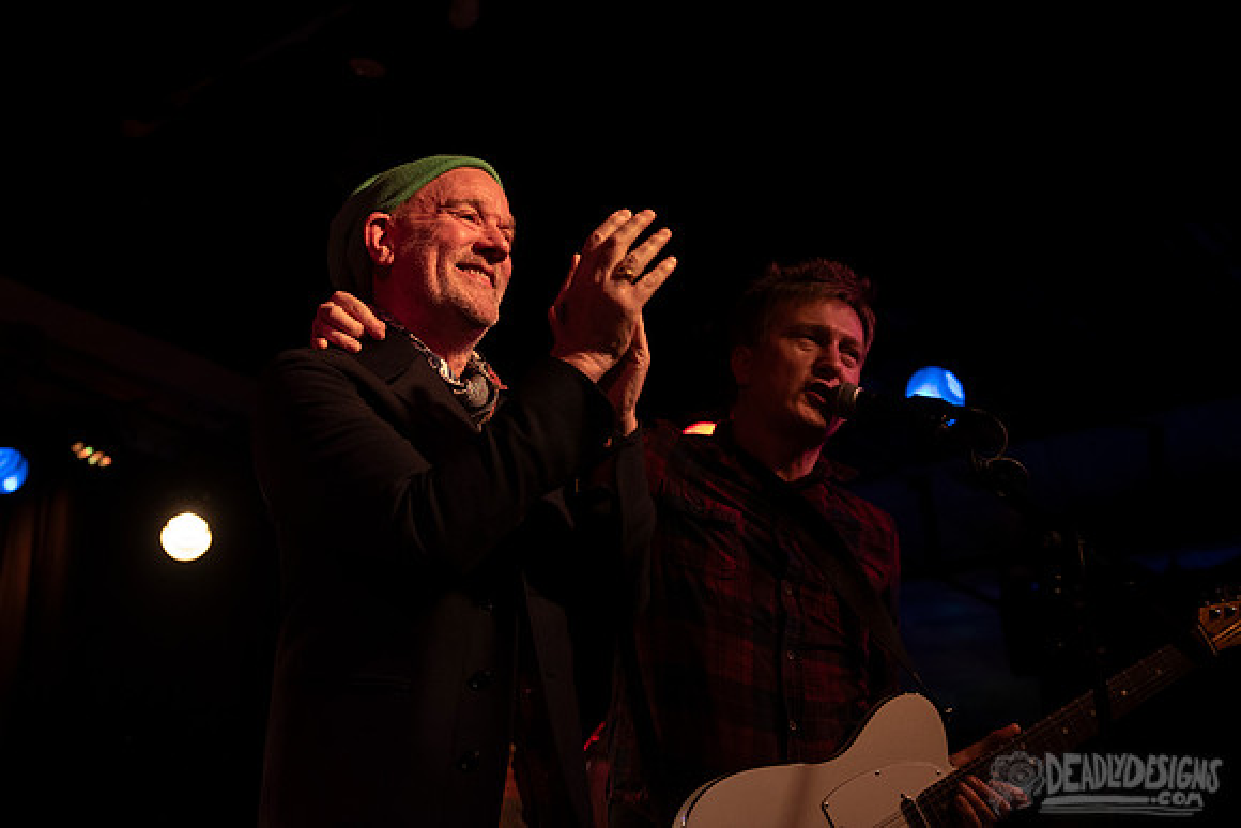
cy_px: 341
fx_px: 1624
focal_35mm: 47
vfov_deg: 28.6
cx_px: 510
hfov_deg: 41.7
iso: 2000
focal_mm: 40
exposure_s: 1/200
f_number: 3.2
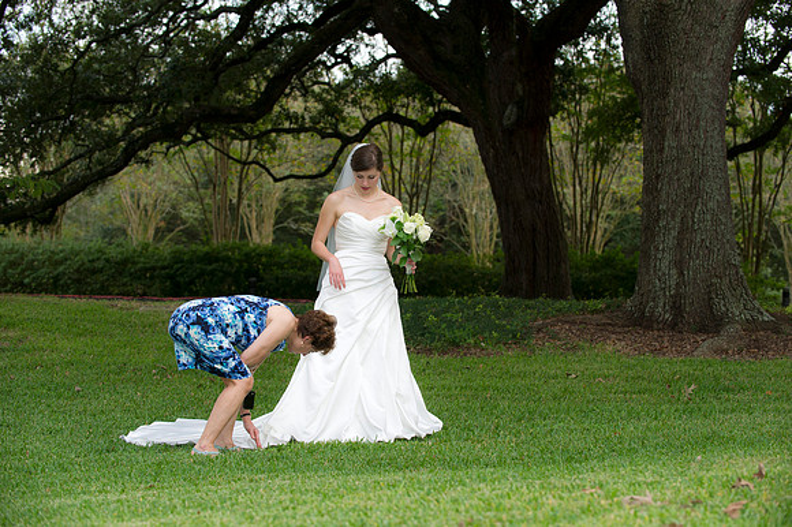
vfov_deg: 17.5
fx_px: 1715
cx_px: 396
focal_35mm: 78
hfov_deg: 26.0
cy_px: 264
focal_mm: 78
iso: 400
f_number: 3.5
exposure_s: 1/250
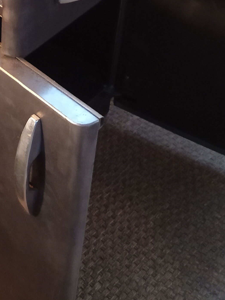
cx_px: 1
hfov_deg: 18.4
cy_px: 26
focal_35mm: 78
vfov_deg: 24.3
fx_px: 676
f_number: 2.2
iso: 1064
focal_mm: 3.46
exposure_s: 1/20
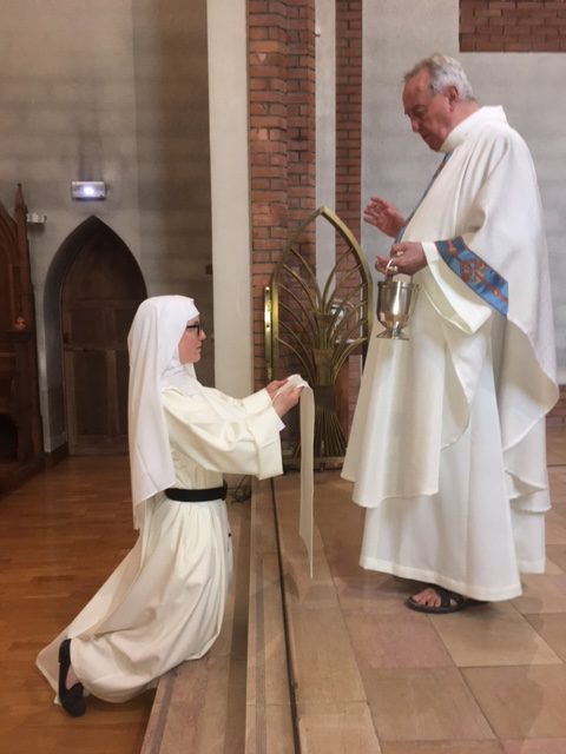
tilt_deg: -7.6
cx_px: 283
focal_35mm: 29
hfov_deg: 48.2
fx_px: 632
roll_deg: +1.8
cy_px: 377
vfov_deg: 61.7
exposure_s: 1/25
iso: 125
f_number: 2.2
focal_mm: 4.15
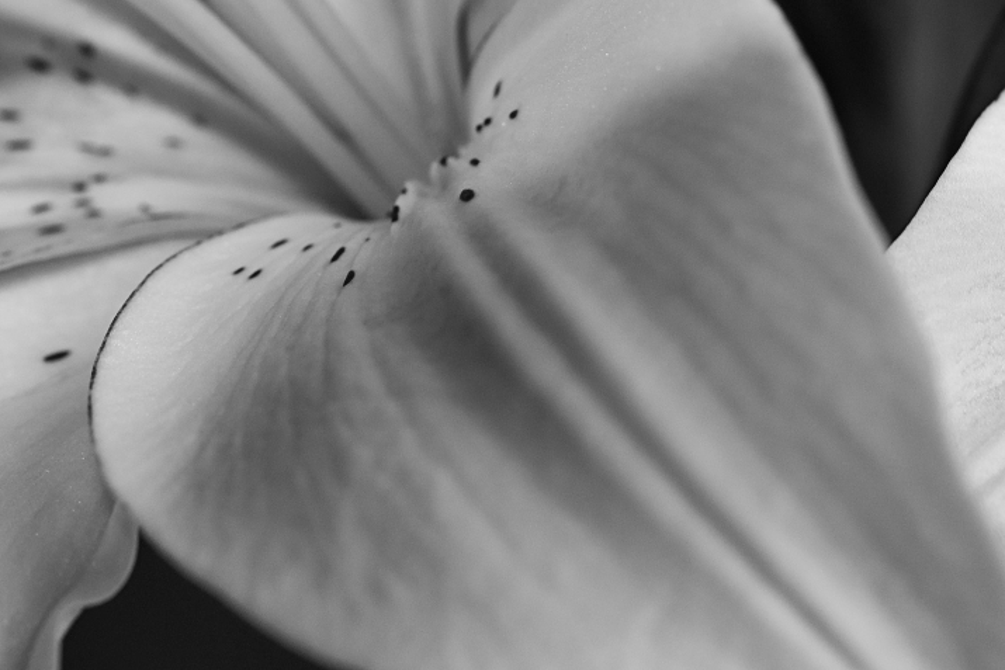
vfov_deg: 14.2
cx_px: 821
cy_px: -66
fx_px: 2625
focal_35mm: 94
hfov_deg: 21.4
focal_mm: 35
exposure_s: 1/30
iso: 360
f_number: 5.6
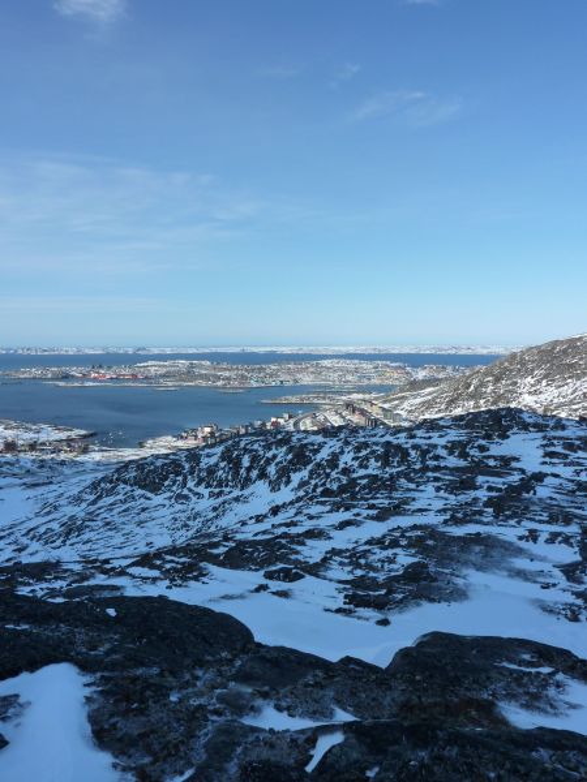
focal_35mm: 25
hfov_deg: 54.9
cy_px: 391
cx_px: 294
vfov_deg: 69.4
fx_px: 565
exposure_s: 1/500
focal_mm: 4.1
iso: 125
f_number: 5
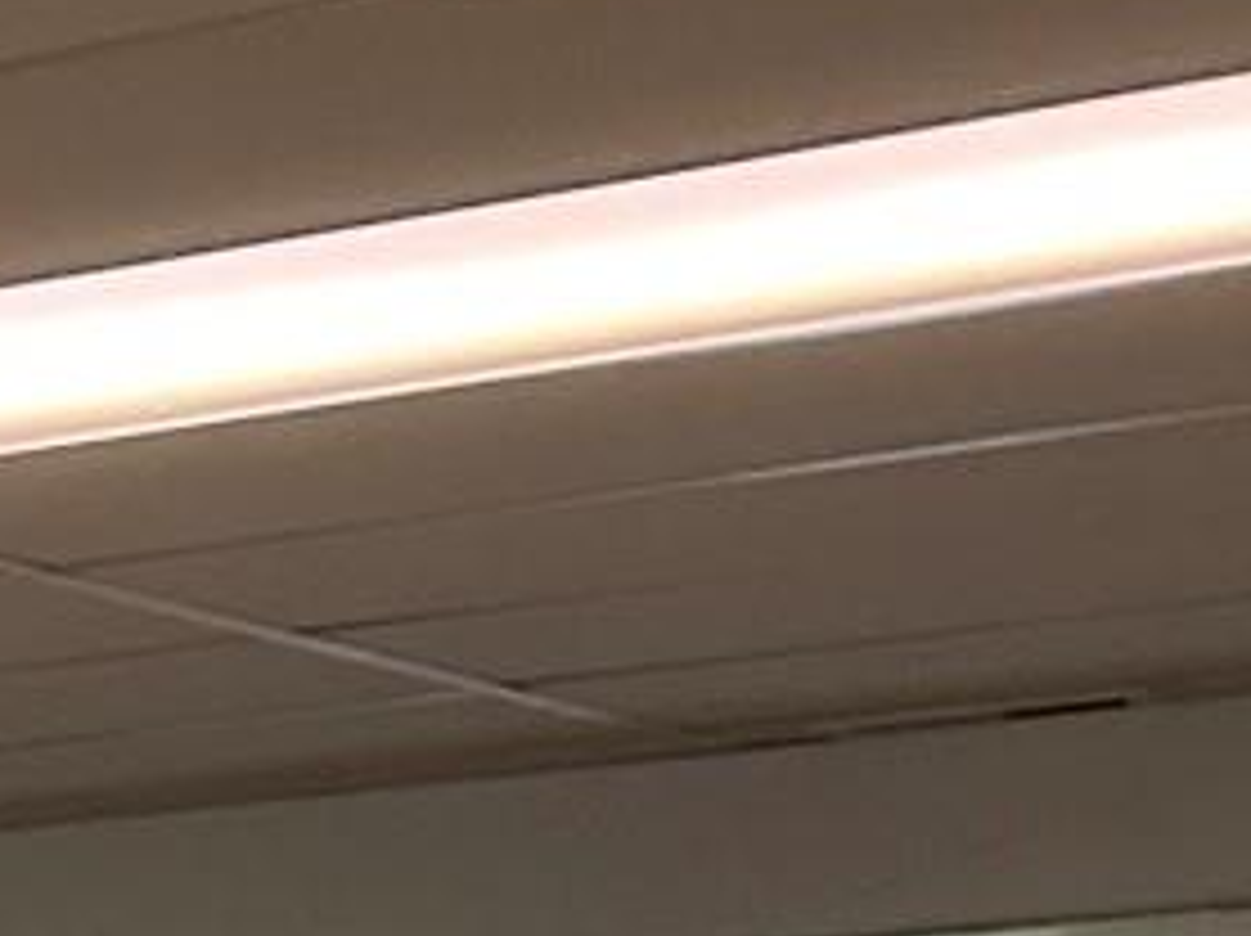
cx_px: -2632
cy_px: 2097
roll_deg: +2.1
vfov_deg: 7.9
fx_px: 6391
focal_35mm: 177
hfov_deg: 8.9
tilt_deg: -3.7
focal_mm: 6.86
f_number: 1.78
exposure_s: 1/60
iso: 400
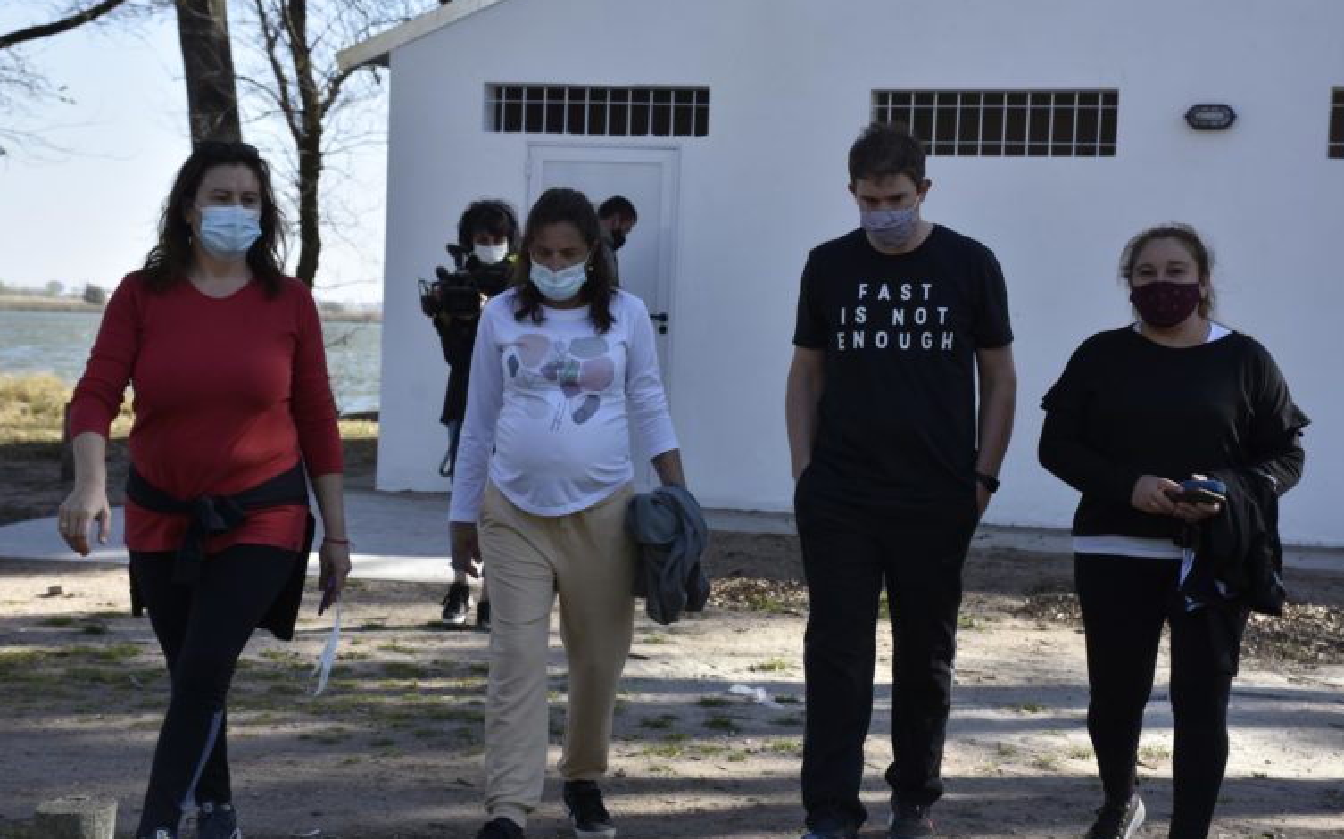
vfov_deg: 16.7
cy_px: 391
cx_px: 671
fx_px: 2856
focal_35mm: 78
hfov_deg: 26.5
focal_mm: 50
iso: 360
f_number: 8
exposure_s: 1/500
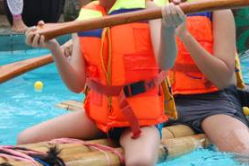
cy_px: -7
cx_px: 174
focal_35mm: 146
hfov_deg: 14.0
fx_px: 1010
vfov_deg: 9.3
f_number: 6.3
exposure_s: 1/400
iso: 400
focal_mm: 45
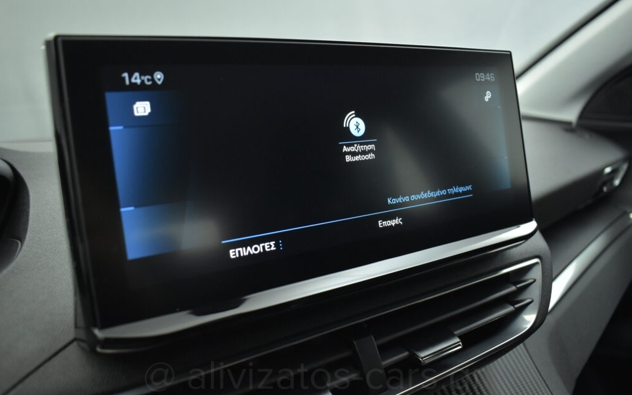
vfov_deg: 44.5
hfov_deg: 66.5
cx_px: 314
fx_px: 482
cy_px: 193
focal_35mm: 28
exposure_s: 1/60
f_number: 3.5
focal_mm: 18
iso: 1600
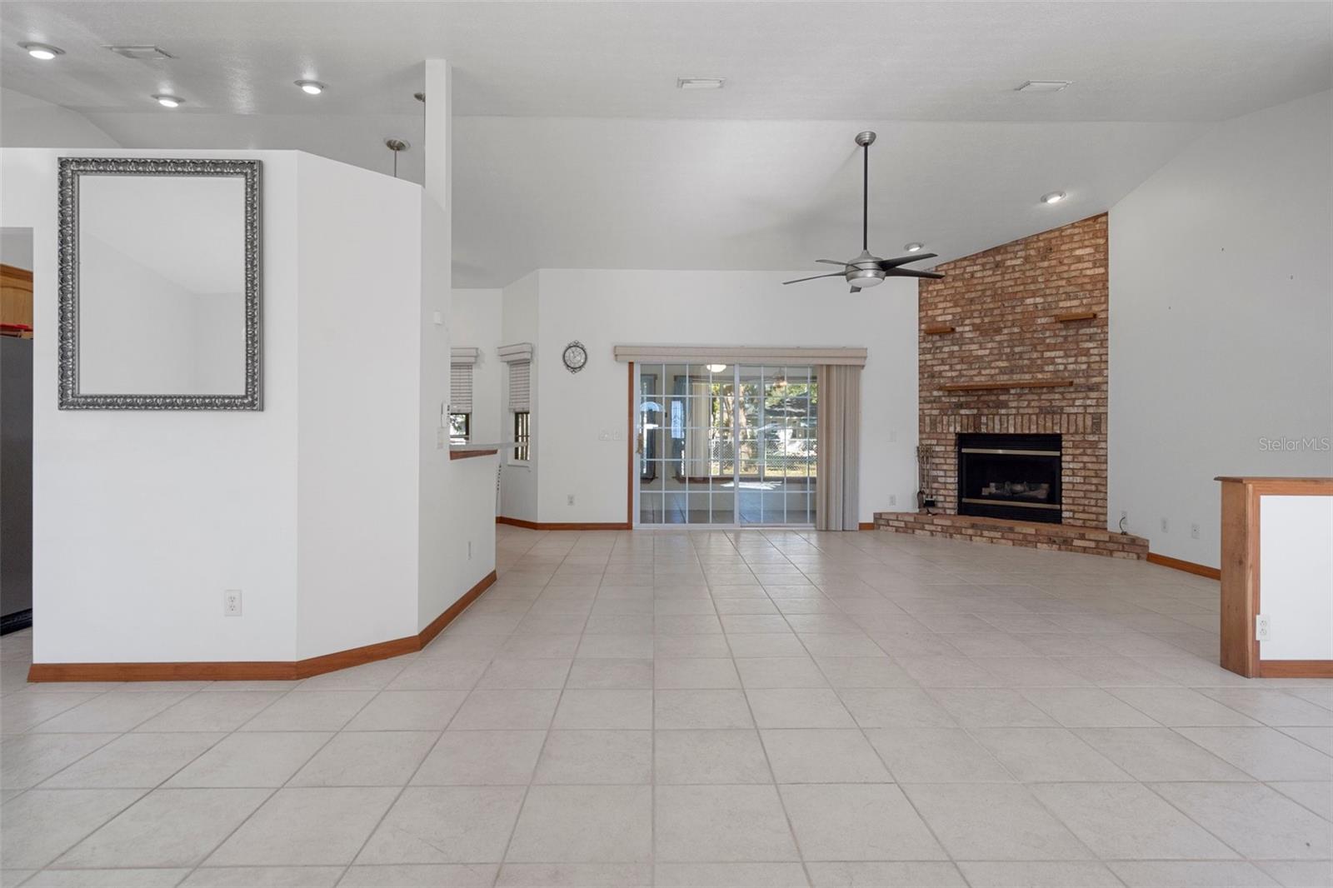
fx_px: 666
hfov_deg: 90.0
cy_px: 444
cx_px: 666
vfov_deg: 67.4
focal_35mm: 18
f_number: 8
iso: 400
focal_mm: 18
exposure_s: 1/13
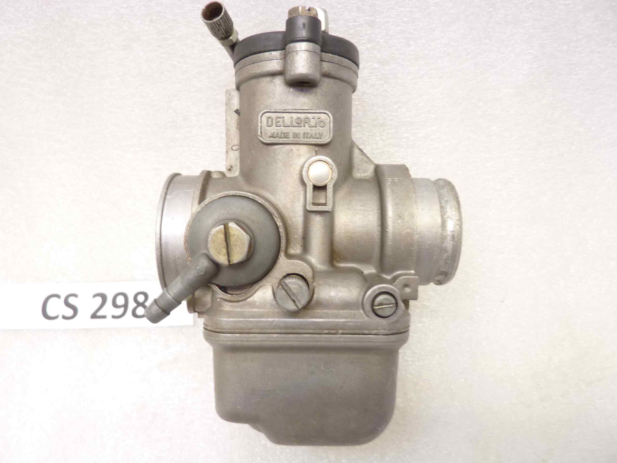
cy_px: 232
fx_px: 446
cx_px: 308
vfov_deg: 54.9
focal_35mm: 25
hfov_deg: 69.4
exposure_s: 1/8
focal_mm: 4.1
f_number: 3.3
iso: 80
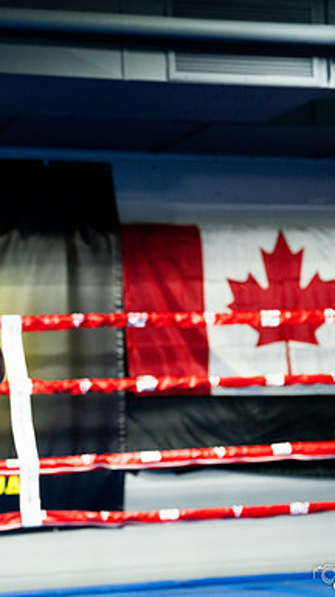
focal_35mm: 79
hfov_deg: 14.9
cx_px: -29
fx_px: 1250
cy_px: 298
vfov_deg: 26.9
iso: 3200
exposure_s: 1/400
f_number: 2.5
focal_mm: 50
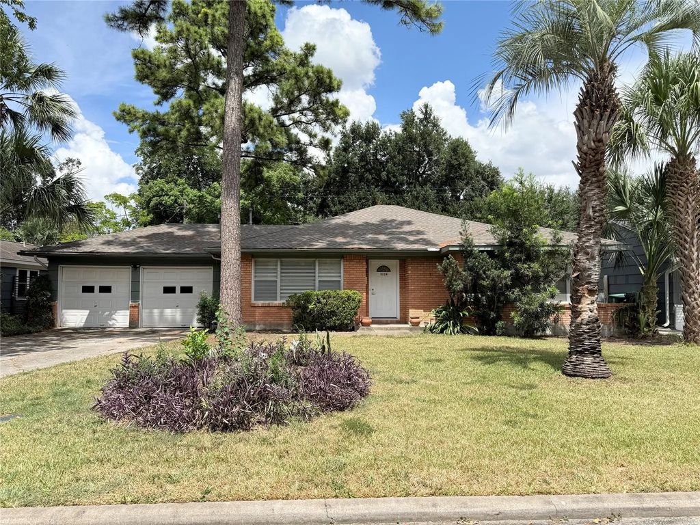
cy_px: 262
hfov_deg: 71.6
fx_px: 485
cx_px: 350
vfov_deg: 56.8
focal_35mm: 24
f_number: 1.78
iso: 80
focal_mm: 6.76
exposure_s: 1/4673
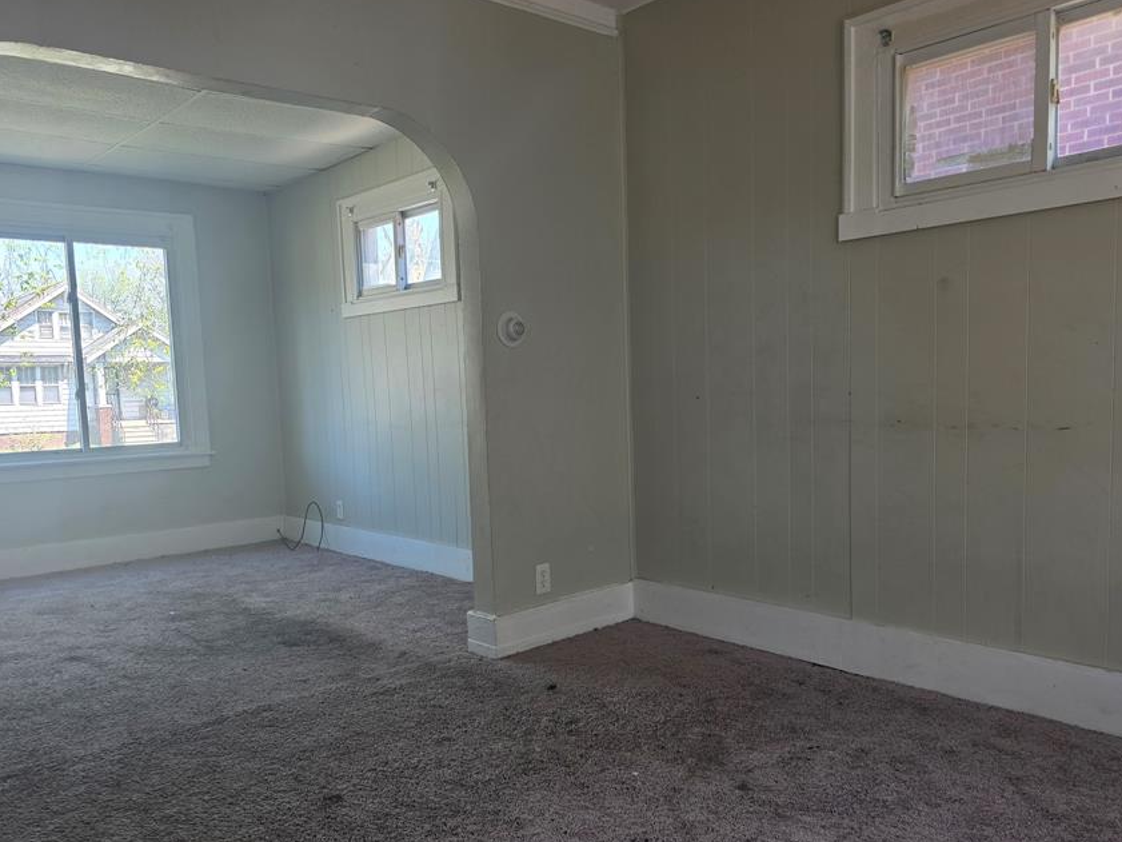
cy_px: 474
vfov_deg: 49.6
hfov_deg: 63.4
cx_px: 554
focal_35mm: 28
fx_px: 908
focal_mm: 6.3
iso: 64
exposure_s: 1/180
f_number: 1.7
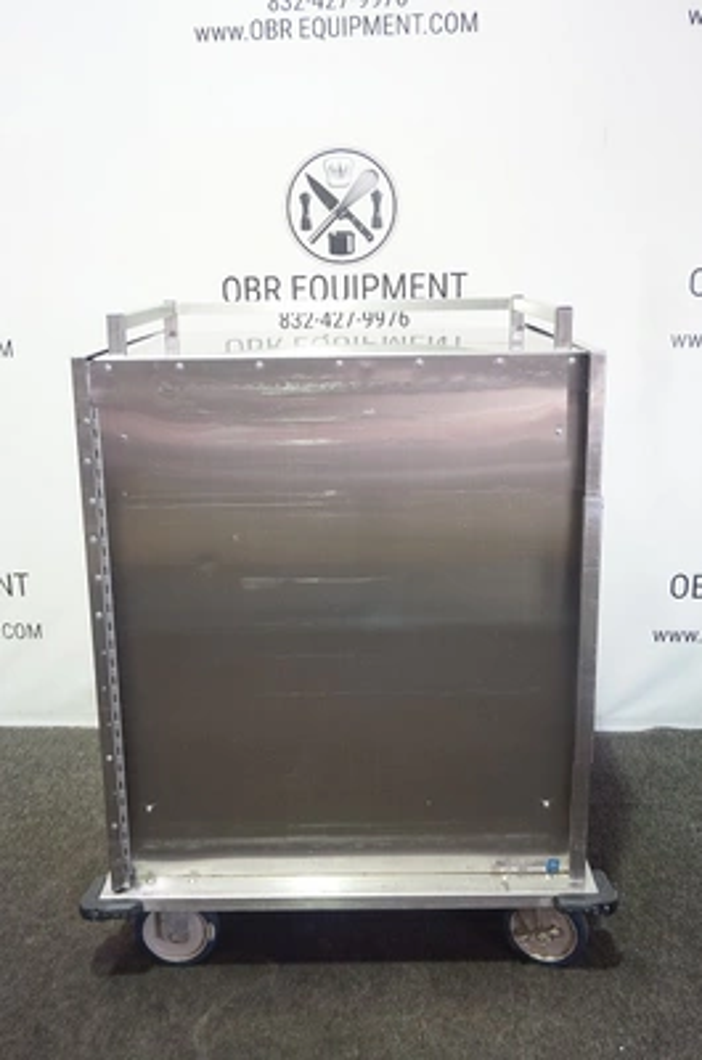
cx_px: 351
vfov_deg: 53.2
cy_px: 530
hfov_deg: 36.7
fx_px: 1058
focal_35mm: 36
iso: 800
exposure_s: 1/30
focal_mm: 24
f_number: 4.5
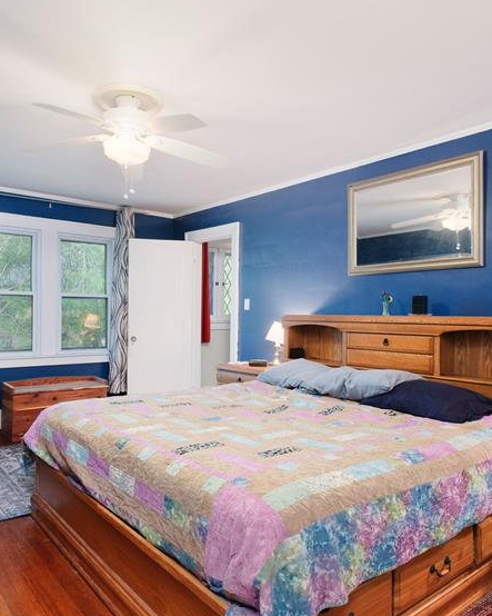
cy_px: 314
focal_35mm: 26
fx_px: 473
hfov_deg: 54.8
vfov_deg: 66.0
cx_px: 219
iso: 1000
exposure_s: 1/125
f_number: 6.4
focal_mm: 10
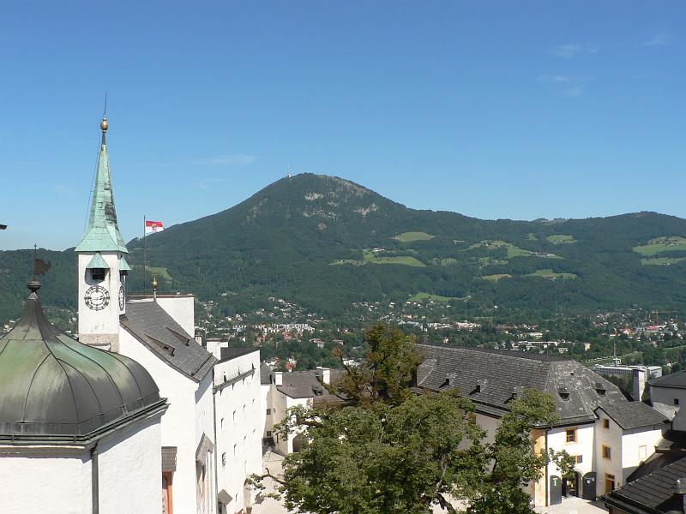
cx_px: 343
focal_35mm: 36
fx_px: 713
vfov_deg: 39.7
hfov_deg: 51.4
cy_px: 257
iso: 80
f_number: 5.6
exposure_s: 1/400
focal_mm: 6
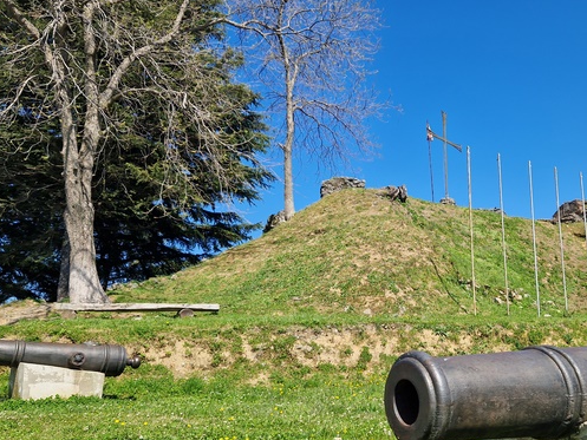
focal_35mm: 37
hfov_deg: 49.4
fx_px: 628
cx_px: 381
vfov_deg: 38.7
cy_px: 231
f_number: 1.8
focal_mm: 5.4
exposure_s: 1/1712
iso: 50
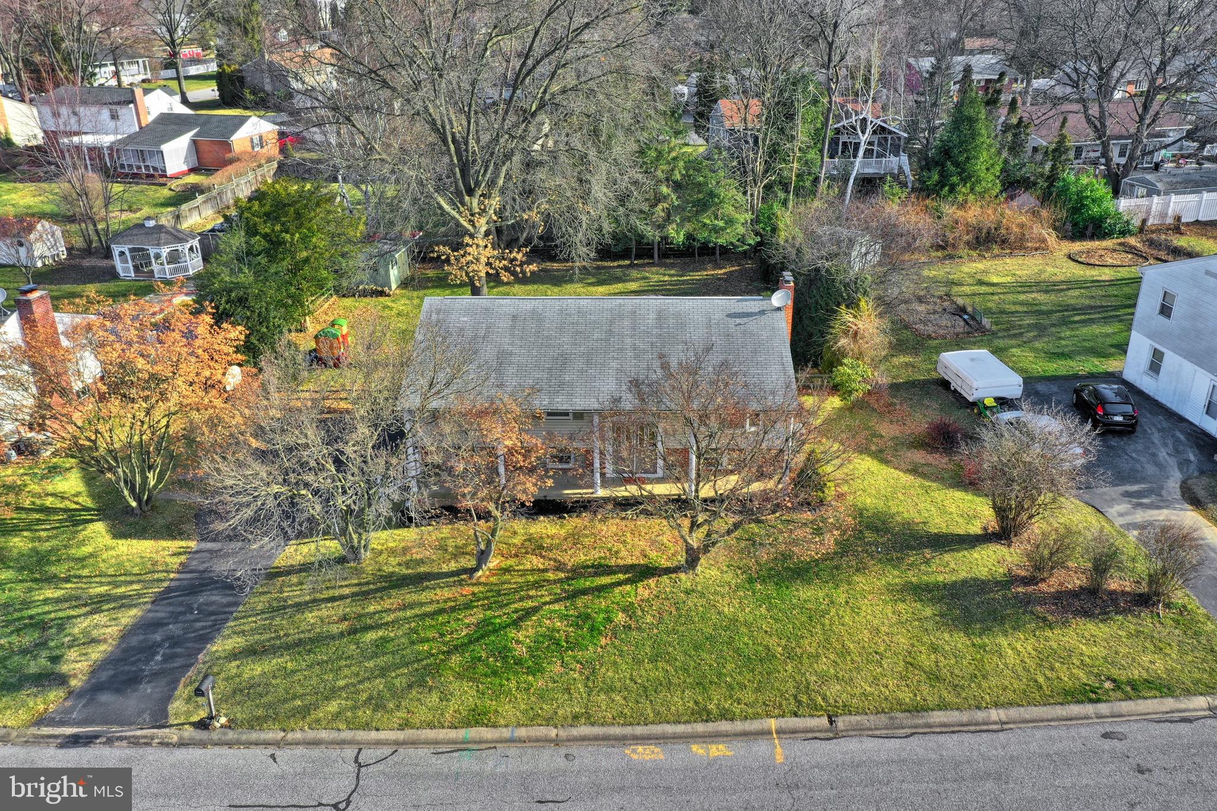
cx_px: 608
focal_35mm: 28
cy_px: 406
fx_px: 946
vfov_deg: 46.4
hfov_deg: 65.5
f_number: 5.6
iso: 100
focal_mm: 10.3
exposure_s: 1/320
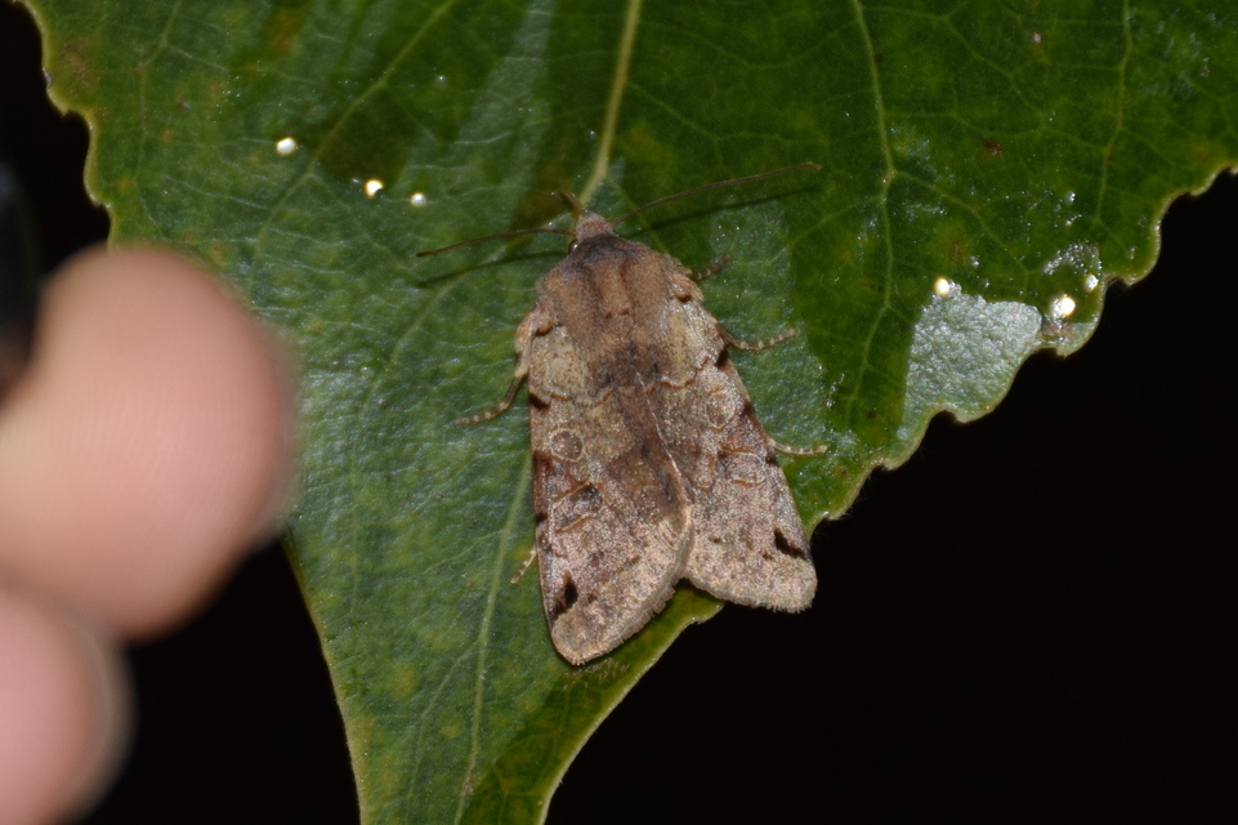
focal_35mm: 210
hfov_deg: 9.8
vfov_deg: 6.5
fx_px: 7219
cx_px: 619
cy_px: 412
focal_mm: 140
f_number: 5.6
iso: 320
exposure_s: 1/60
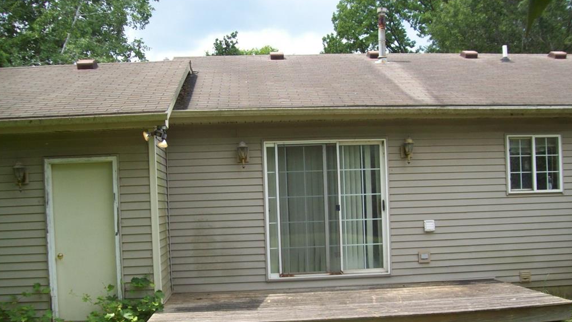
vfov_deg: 29.5
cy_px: 211
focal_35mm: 40
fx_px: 607
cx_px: 285
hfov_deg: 50.5
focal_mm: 6
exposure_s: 1/507
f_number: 2.7
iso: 80
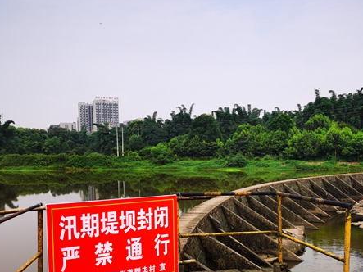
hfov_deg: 47.6
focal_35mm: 39
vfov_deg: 36.3
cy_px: 187
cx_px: 216
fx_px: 409
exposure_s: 1/1524
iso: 50
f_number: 1.8
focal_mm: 5.58
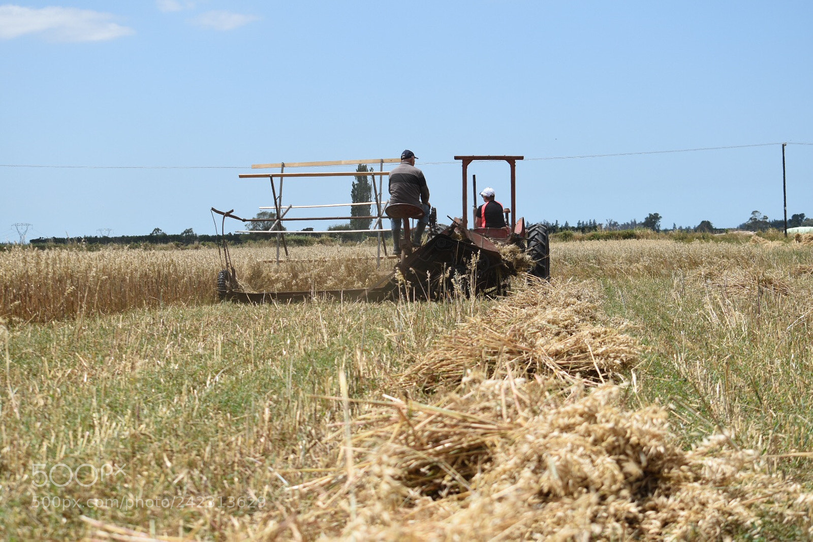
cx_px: 406
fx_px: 1863
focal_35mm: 82
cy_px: 271
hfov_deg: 24.6
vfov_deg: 16.6
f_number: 6.3
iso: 200
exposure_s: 1/1250
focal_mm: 55
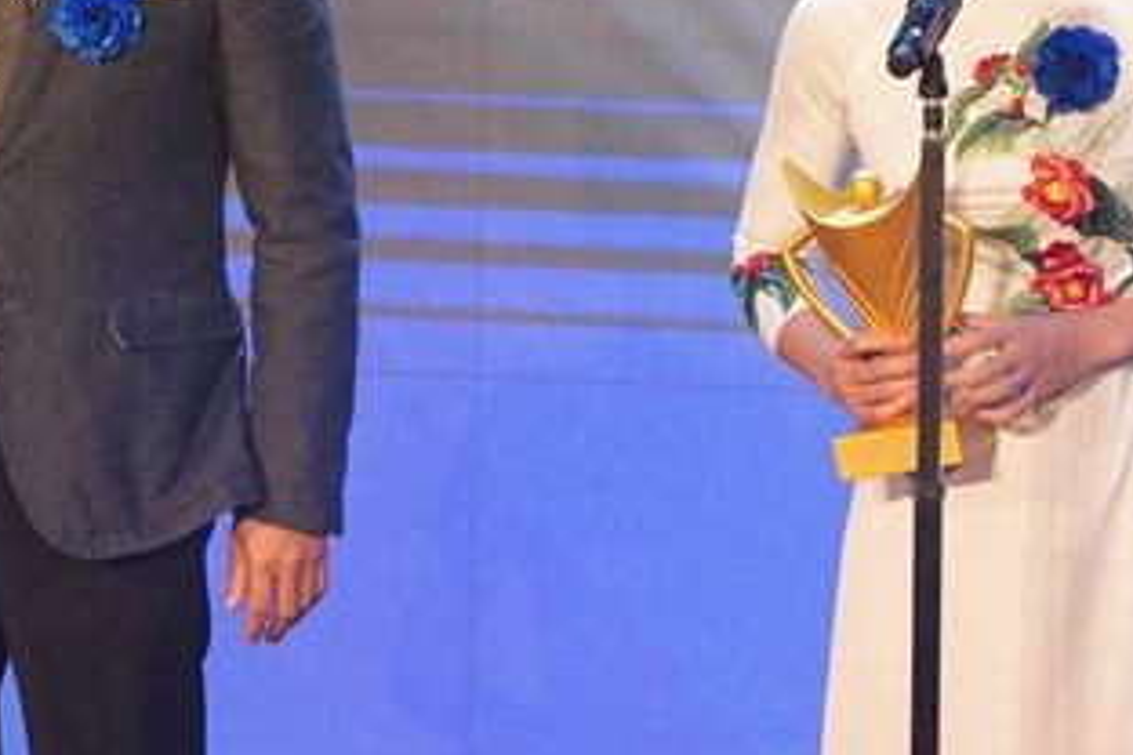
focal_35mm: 704
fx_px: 22155
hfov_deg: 2.9
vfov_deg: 2.0
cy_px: 574
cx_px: 1057
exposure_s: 1/400
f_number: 5.6
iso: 5000
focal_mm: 244
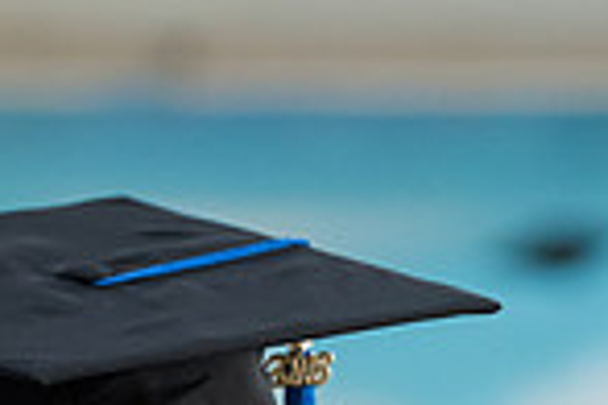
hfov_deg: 5.0
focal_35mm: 415
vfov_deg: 3.3
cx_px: 554
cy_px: 721
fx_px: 7008
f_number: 3.2
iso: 3200
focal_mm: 105
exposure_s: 1/200
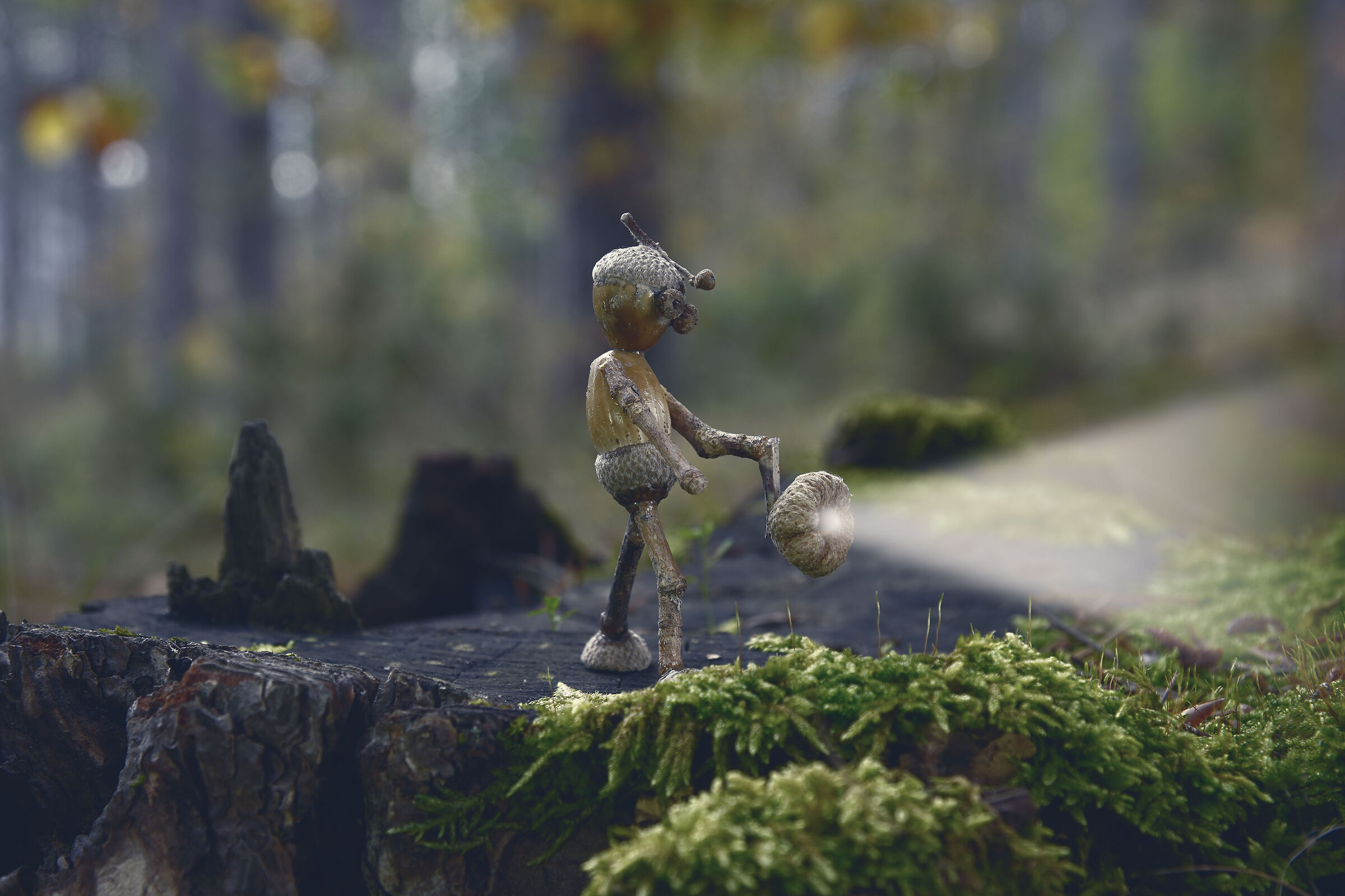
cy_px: 448
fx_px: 2410
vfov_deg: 21.1
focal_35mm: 64
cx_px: 672
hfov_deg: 31.2
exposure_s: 1/40
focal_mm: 43
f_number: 5.6
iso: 160
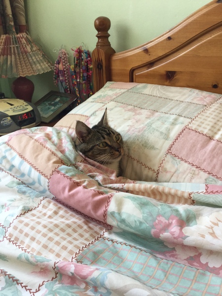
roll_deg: +2.5
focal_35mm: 31
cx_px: 111
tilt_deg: -20.8
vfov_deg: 58.4
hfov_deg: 45.4
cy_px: 148
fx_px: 265
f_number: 2.4
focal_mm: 3.3
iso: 64
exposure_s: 1/30
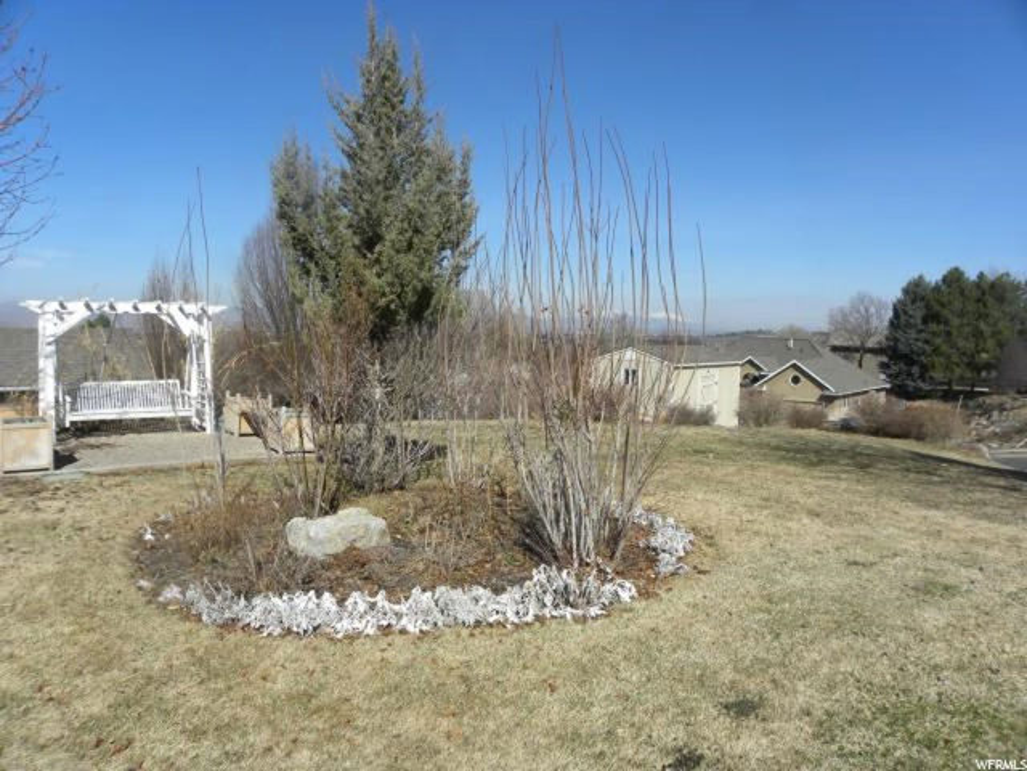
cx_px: 514
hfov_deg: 67.3
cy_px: 386
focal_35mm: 26
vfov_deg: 53.1
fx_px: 771
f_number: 6.3
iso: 64
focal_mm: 4.6
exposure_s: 1/346
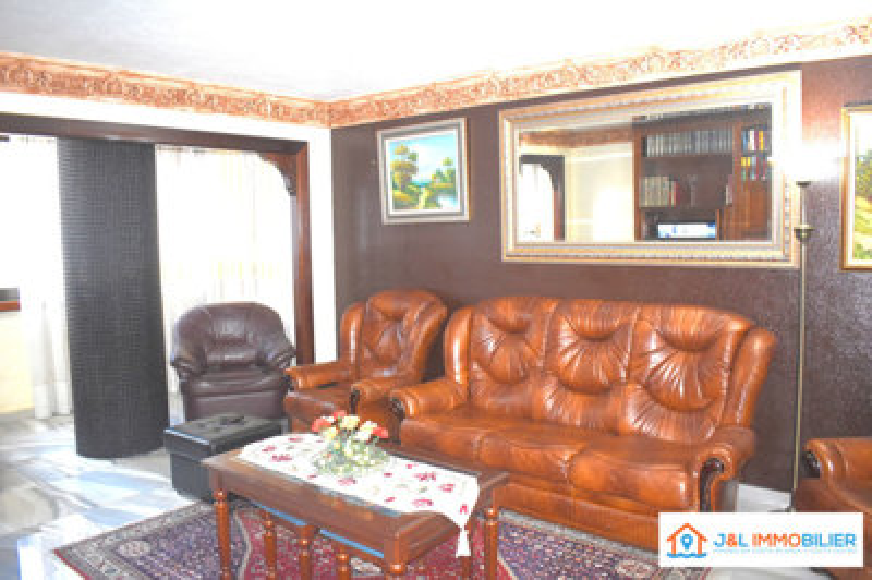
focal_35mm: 27
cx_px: 436
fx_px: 653
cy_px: 290
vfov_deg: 47.9
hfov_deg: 67.4
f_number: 3.5
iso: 1600
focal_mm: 18
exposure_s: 1/100
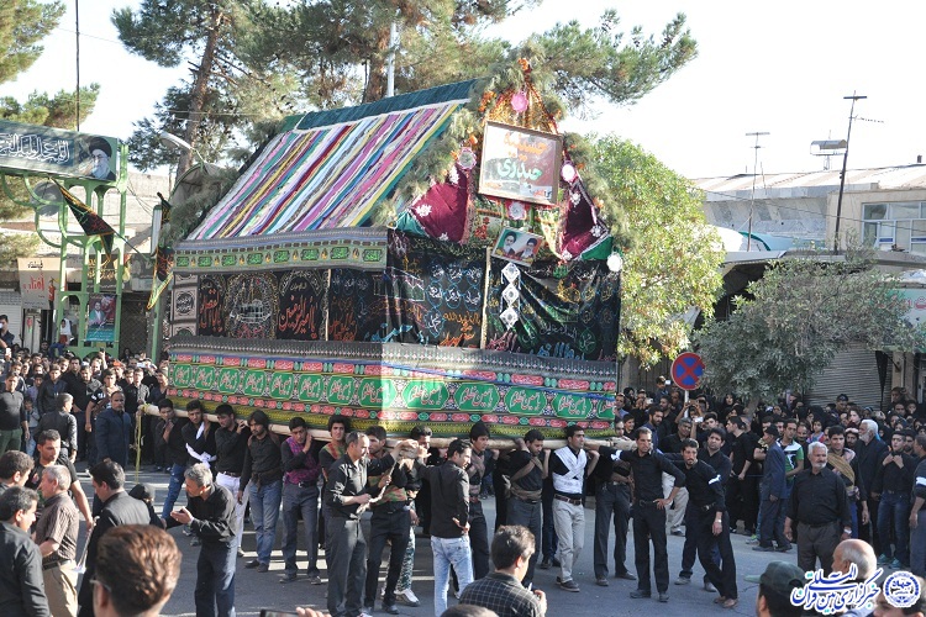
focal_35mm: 57
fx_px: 1466
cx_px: 463
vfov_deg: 23.8
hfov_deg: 35.1
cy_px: 308
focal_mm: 38
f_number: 4.5
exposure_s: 1/800
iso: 800
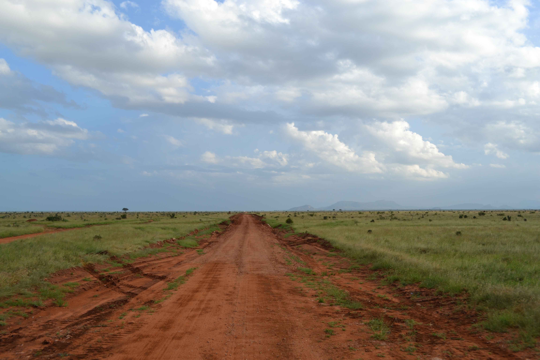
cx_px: 270
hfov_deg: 57.2
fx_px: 495
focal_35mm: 33
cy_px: 180
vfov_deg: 40.0
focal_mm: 22
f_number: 7.1
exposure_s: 1/200
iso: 100
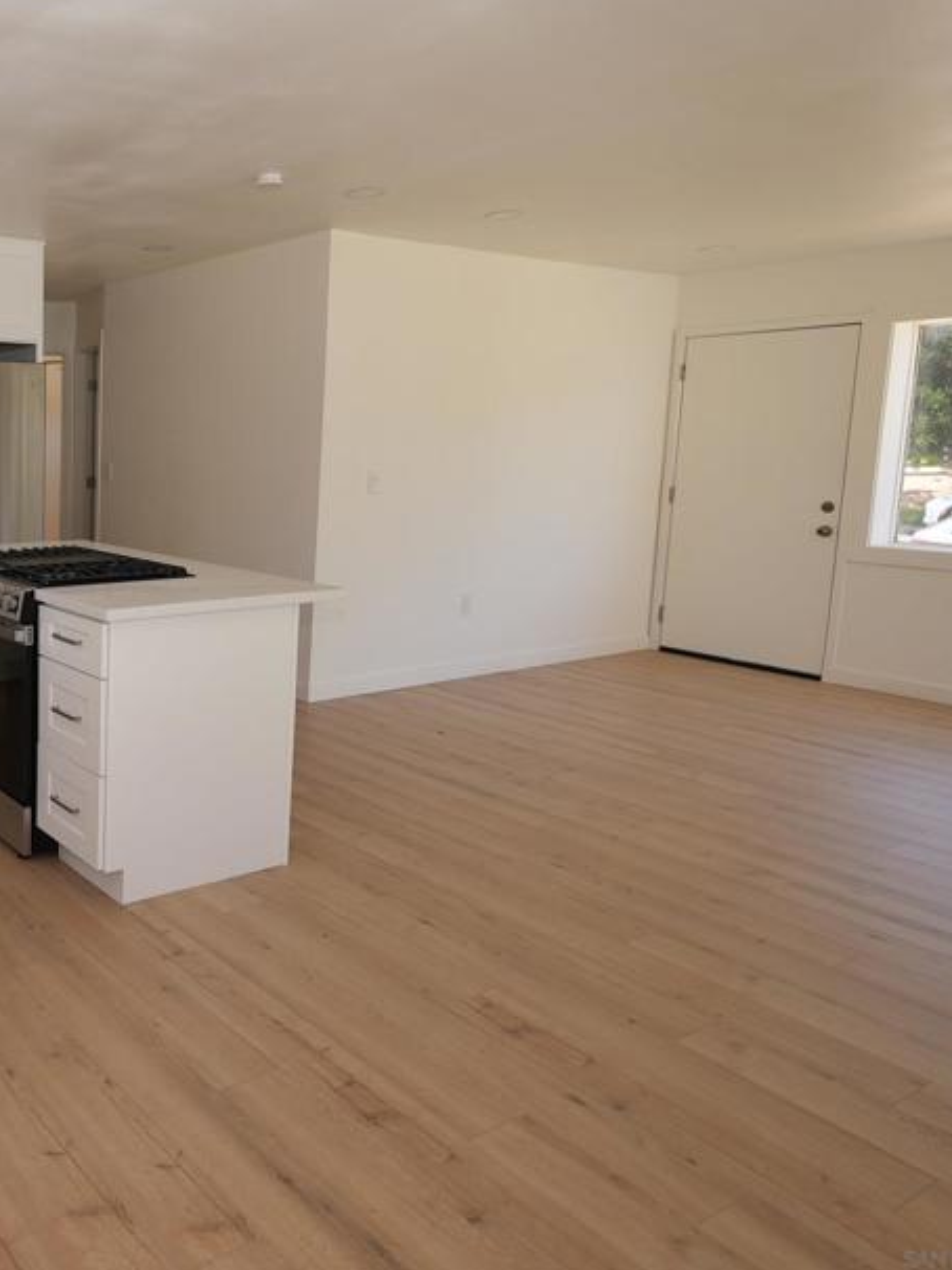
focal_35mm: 26
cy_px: 559
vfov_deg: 67.1
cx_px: -2
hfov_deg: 44.9
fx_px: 954
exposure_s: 1/200
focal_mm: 11
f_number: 3.2
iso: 100
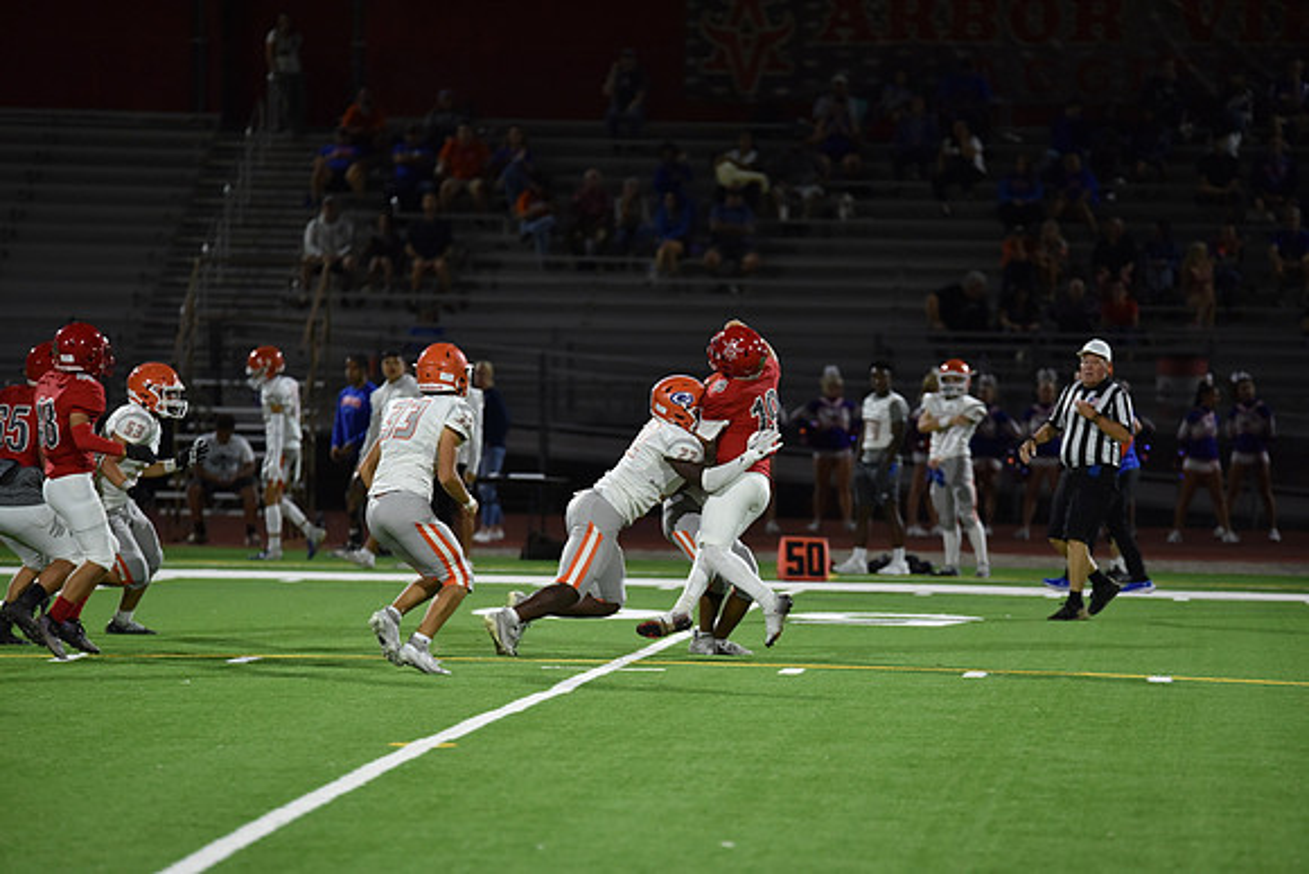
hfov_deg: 10.3
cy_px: 437
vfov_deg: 6.9
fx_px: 7274
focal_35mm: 200
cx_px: 654
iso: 2200
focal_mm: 200
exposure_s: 1/500
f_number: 2.8
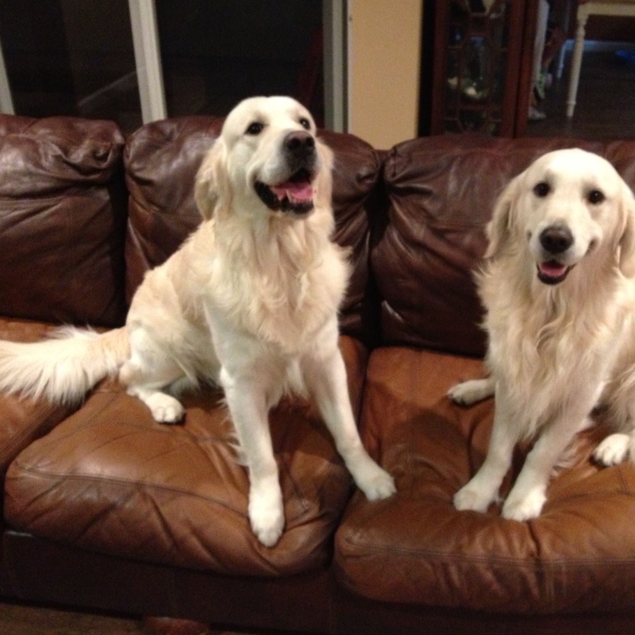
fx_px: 872
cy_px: 314
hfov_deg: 39.8
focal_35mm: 42
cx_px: 394
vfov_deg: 40.0
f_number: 2.4
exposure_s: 1/15
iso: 500
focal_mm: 4.28
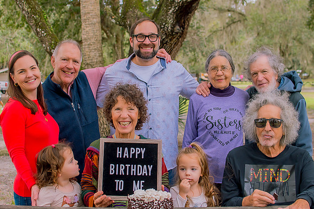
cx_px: 152
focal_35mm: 60
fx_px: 522
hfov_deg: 33.5
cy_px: 97
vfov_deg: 22.7
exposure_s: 1/250
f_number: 4
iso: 100
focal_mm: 35
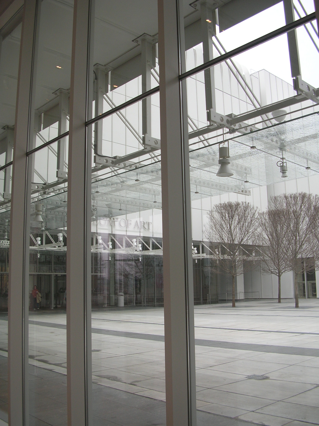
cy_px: 213
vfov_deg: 52.7
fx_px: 431
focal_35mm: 35
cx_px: 160
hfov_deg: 40.6
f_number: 2.8
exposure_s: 1/263
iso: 50
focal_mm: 5.8
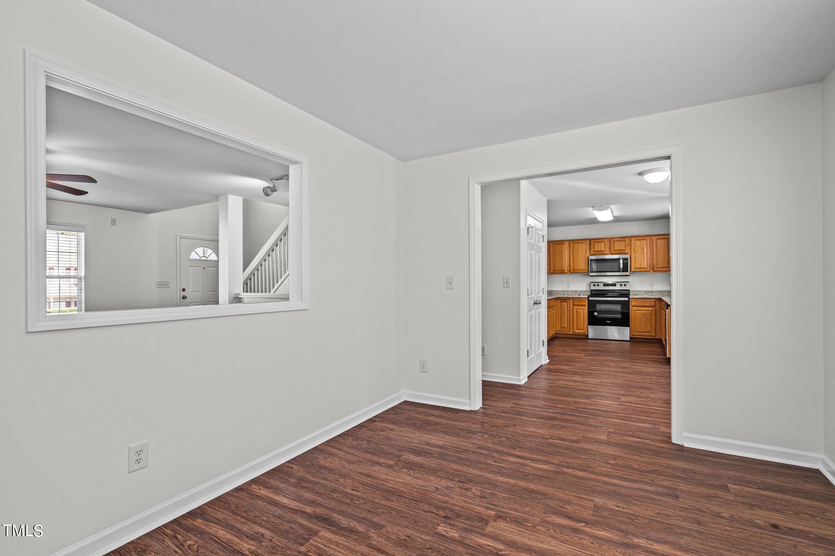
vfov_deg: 73.7
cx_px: 418
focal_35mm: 16
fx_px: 371
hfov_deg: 96.7
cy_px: 278
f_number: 8
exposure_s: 1/8
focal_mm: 16
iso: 400
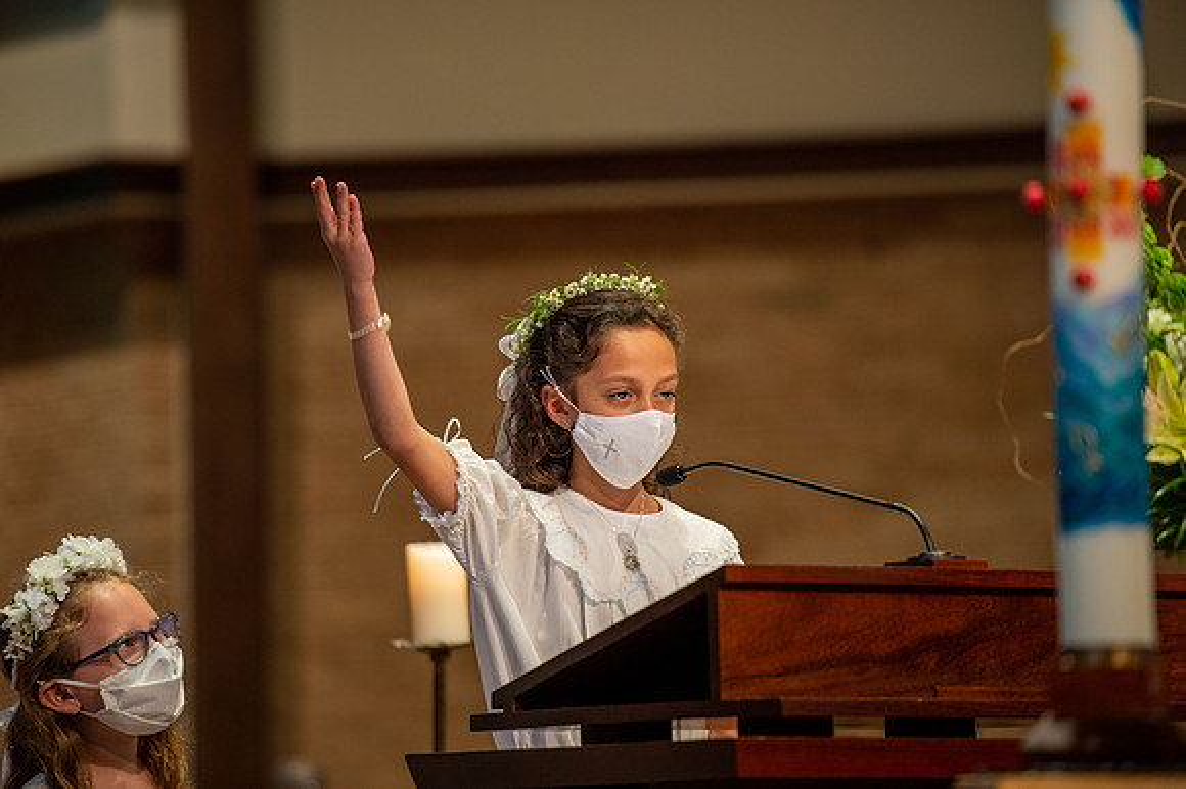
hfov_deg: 10.3
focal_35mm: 200
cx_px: 593
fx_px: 6585
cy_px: 394
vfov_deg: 6.9
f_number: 2.8
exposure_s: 1/125
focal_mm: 200
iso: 1600
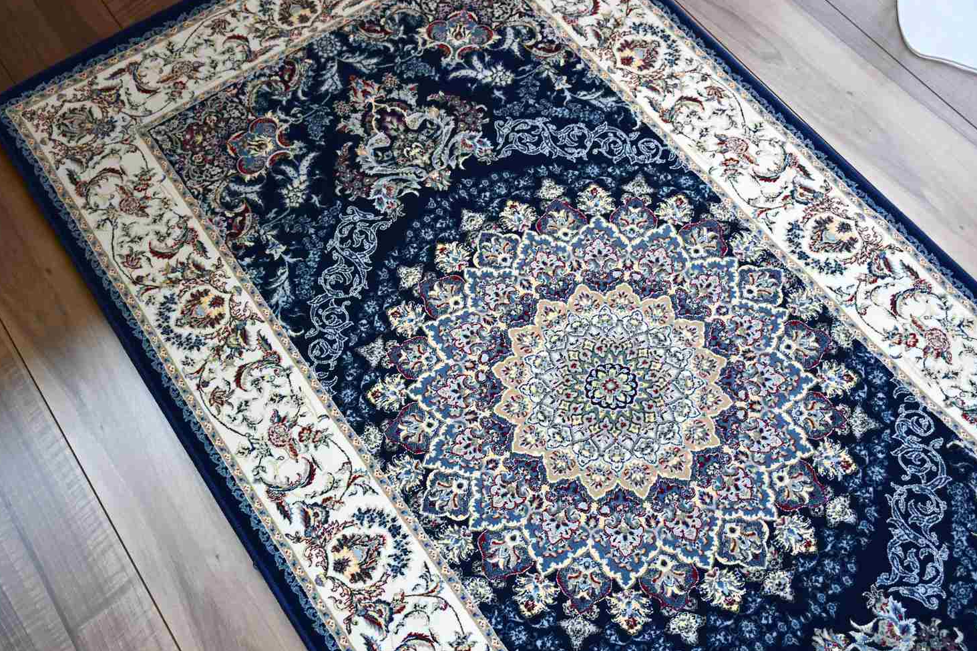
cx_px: 481
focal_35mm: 40
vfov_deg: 33.4
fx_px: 1085
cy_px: 329
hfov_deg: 48.5
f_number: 3.8
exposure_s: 1/200
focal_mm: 26
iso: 800
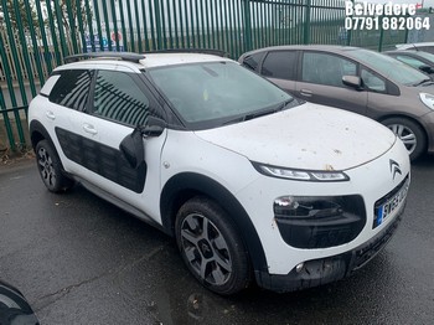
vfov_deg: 53.0
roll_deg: +3.2
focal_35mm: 26
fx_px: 326
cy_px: 162
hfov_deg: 67.3
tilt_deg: -18.6
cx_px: 217
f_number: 1.8
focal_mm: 4.25
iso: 25
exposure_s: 1/656
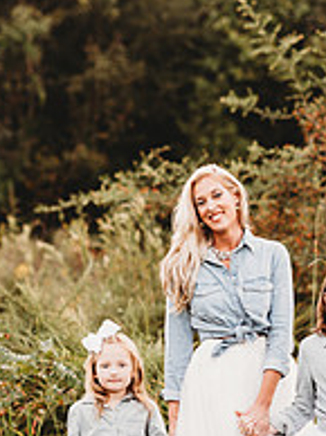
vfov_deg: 10.4
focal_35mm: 190
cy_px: 162
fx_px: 2391
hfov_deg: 7.8
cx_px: 252
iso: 125
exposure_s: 1/125
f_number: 2.2
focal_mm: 85
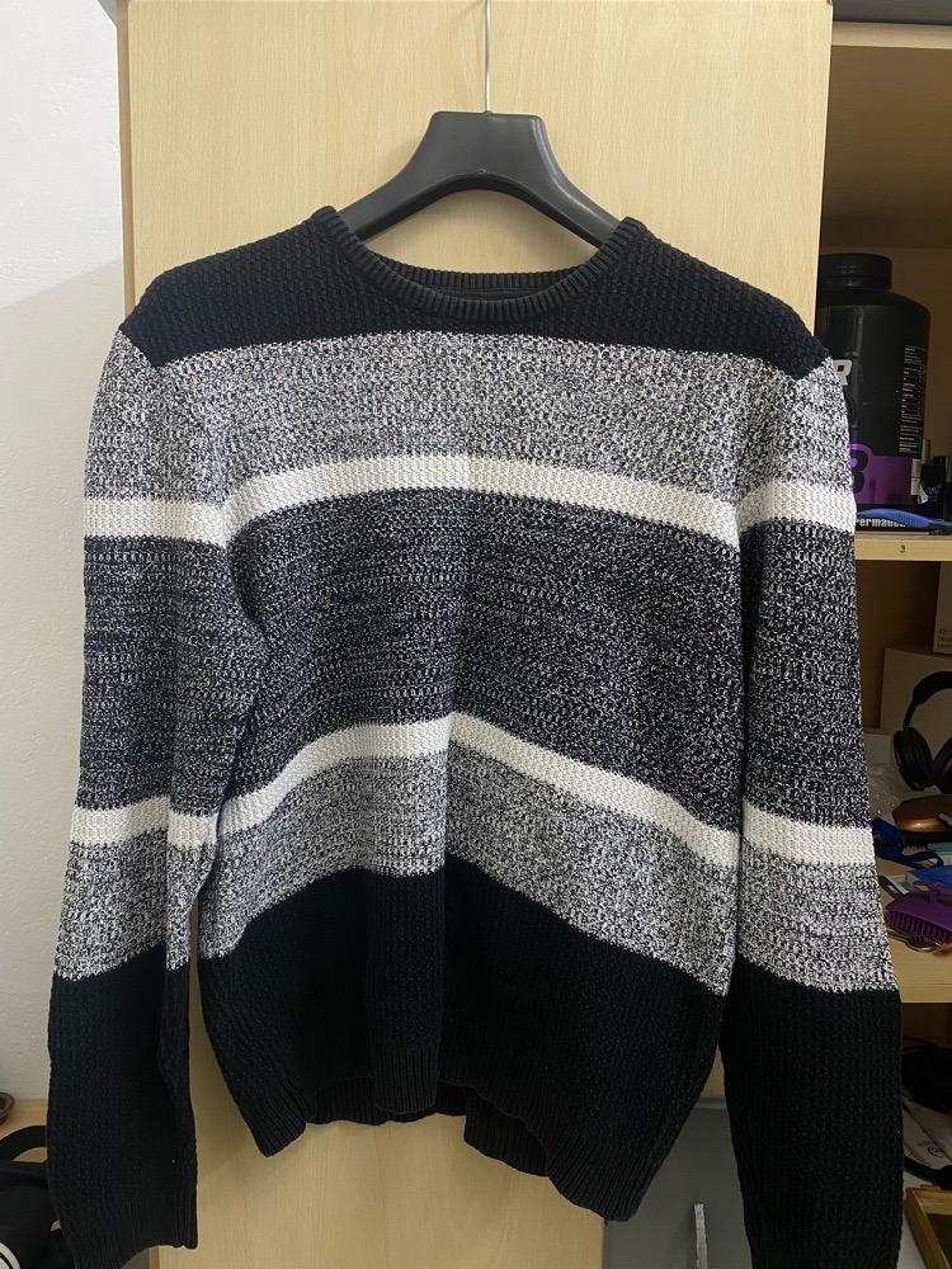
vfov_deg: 67.3
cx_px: 476
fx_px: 953
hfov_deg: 53.1
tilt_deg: -7.4
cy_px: 634
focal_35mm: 26
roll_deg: -1.5
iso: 200
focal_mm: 4.25
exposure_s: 1/50
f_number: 1.8
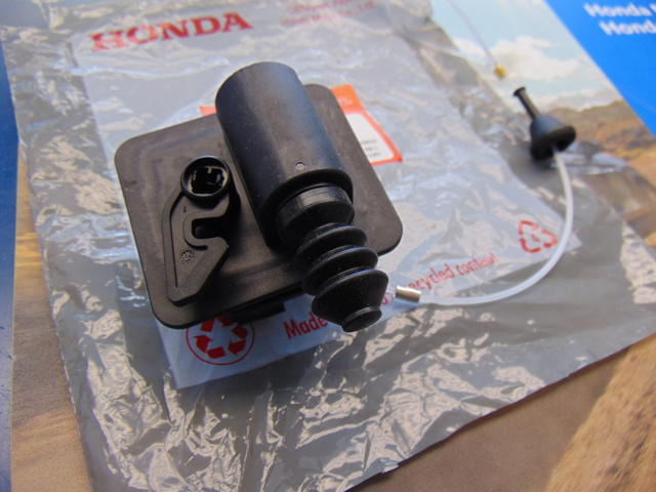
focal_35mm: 25
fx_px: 474
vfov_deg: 54.9
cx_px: 328
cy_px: 246
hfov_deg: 69.4
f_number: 3
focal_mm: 4.5
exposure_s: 1/50
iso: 80
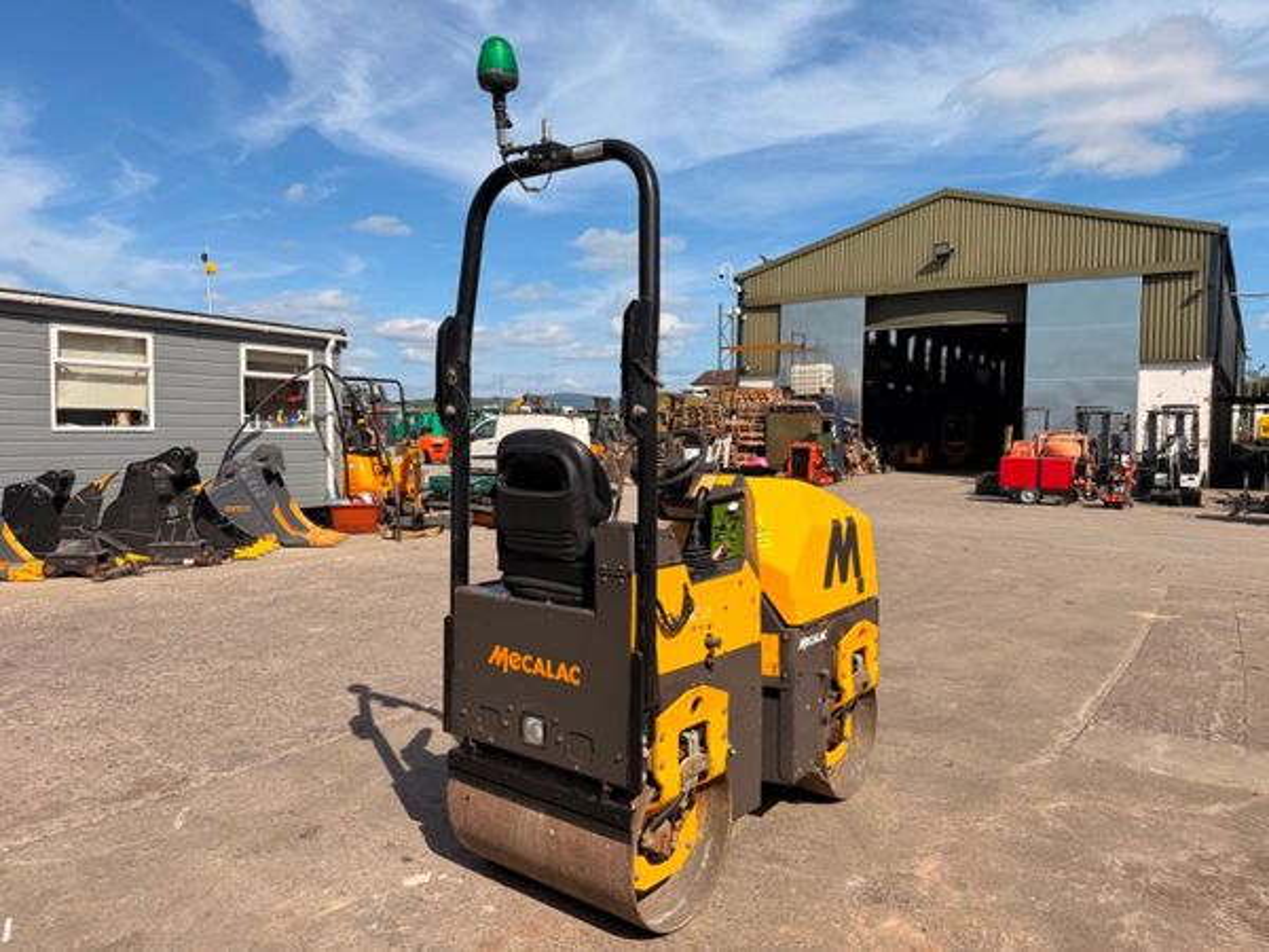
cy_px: 476
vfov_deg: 56.8
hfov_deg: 71.6
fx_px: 880
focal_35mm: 24
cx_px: 634
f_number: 1.78
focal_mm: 6.76
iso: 80
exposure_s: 1/5714
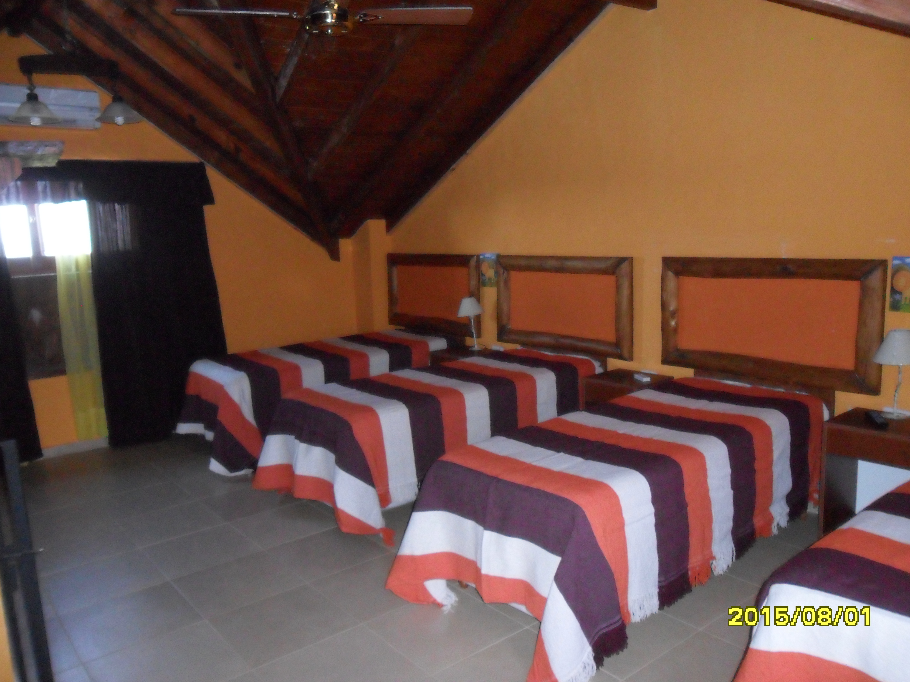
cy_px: 341
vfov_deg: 51.4
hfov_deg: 65.3
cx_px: 455
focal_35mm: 27
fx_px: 710
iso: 400
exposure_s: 1/45
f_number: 3.5
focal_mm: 4.9
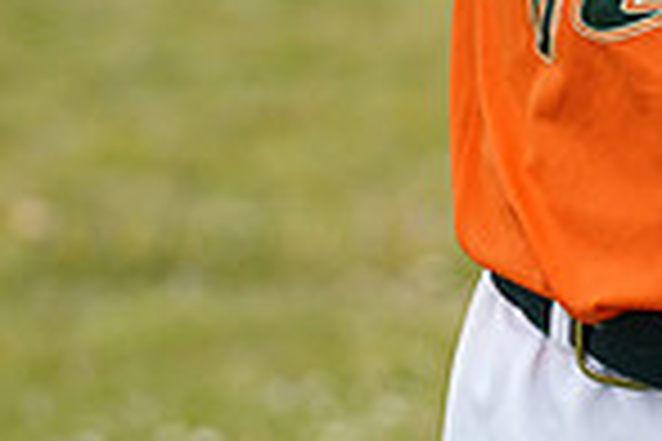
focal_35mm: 568
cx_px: 716
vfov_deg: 2.4
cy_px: -308
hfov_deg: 3.6
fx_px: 10444
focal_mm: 144
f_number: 5.6
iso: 50
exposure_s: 1/250
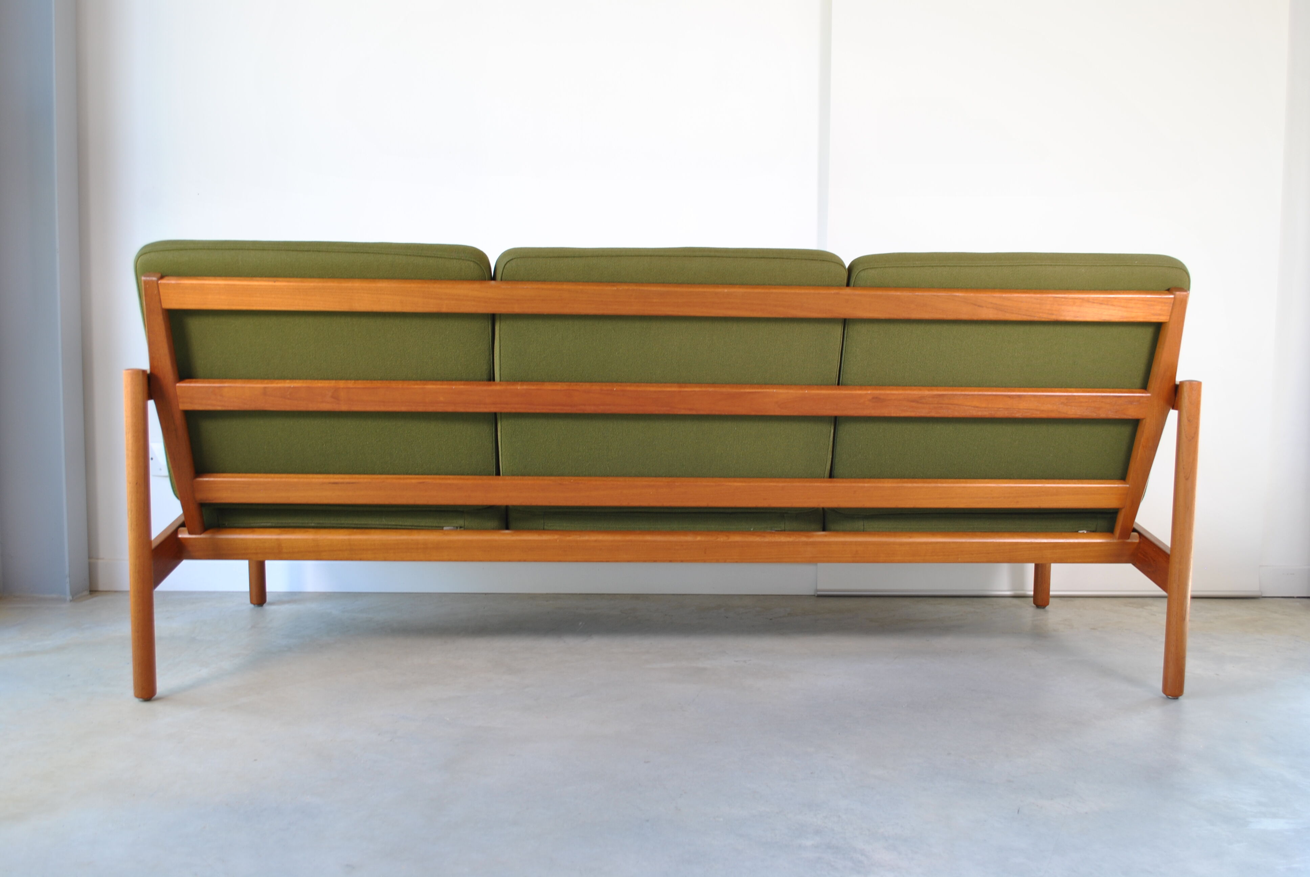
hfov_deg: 57.2
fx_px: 1202
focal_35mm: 33
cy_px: 438
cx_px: 655
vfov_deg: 40.1
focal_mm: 22
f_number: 5.6
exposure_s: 1/15
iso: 100
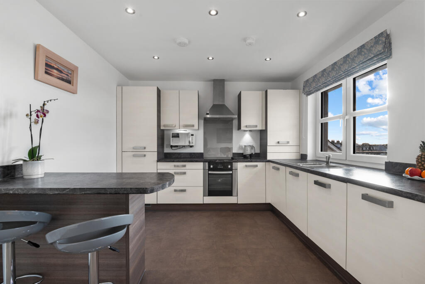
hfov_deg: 96.7
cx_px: 212
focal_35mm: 16
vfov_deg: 73.8
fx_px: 189
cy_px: 142
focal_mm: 16
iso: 250
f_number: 9
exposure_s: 1/15
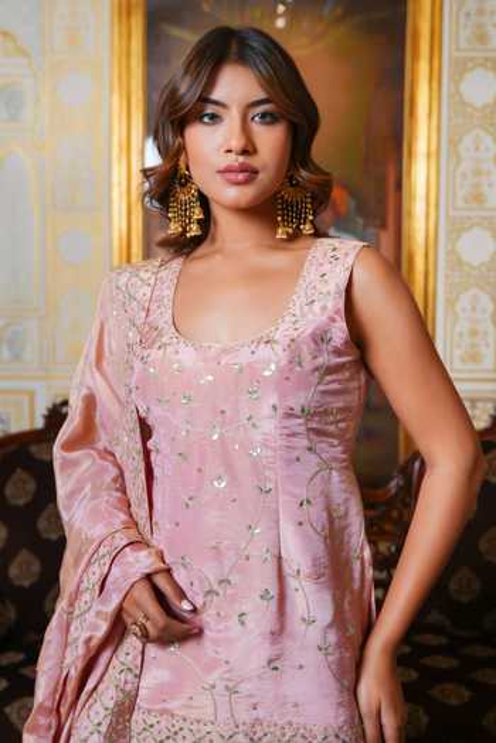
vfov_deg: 49.6
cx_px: 248
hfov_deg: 34.2
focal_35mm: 39
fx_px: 806
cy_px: 372
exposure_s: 1/160
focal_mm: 39
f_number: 4.5
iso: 100
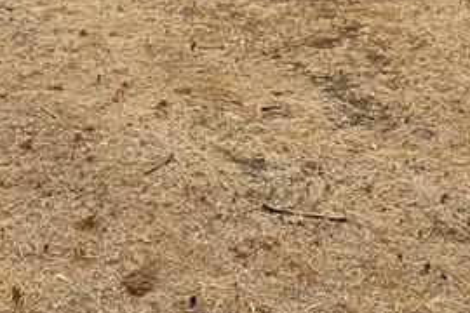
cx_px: 295
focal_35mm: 75
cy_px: -123
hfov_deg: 26.9
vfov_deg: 16.9
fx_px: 979
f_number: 2.2
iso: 50
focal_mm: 2.2
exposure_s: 1/1336
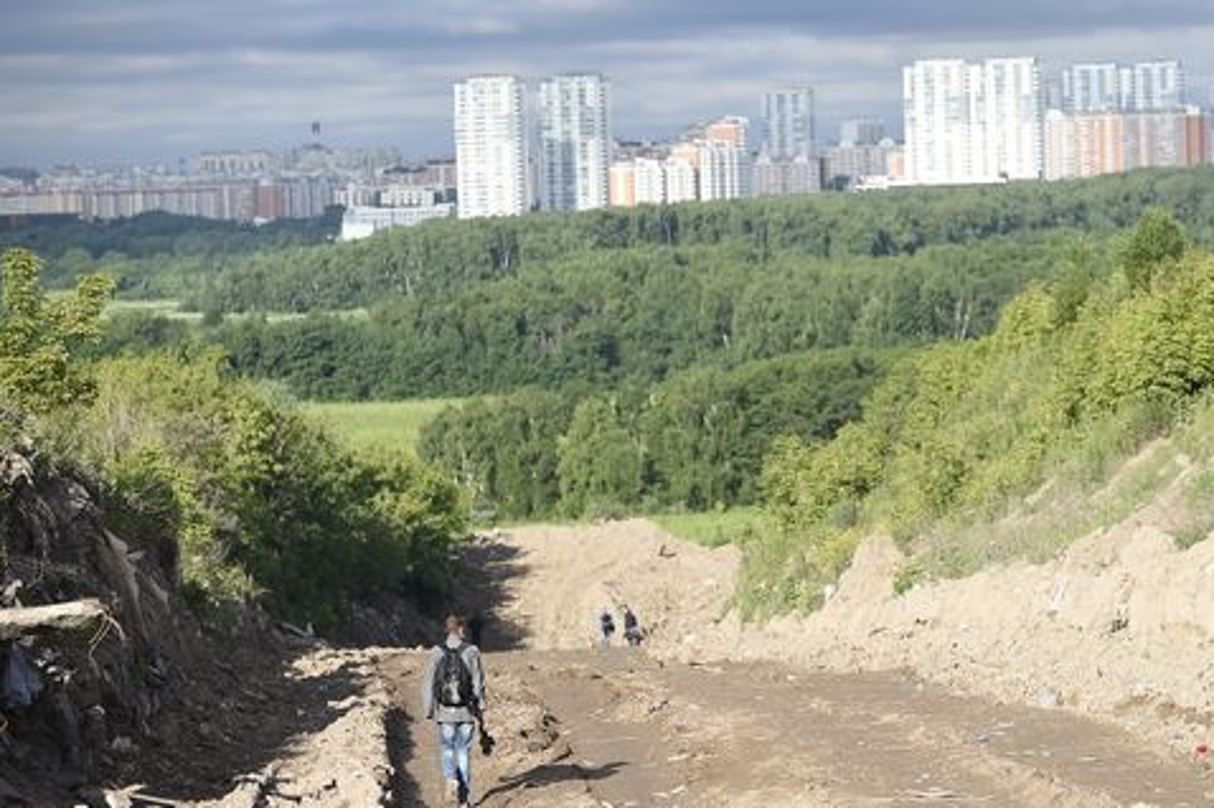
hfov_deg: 12.7
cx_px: 846
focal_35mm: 161
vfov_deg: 8.5
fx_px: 5425
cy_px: 361
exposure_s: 1/2000
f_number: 4
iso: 200
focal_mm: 110
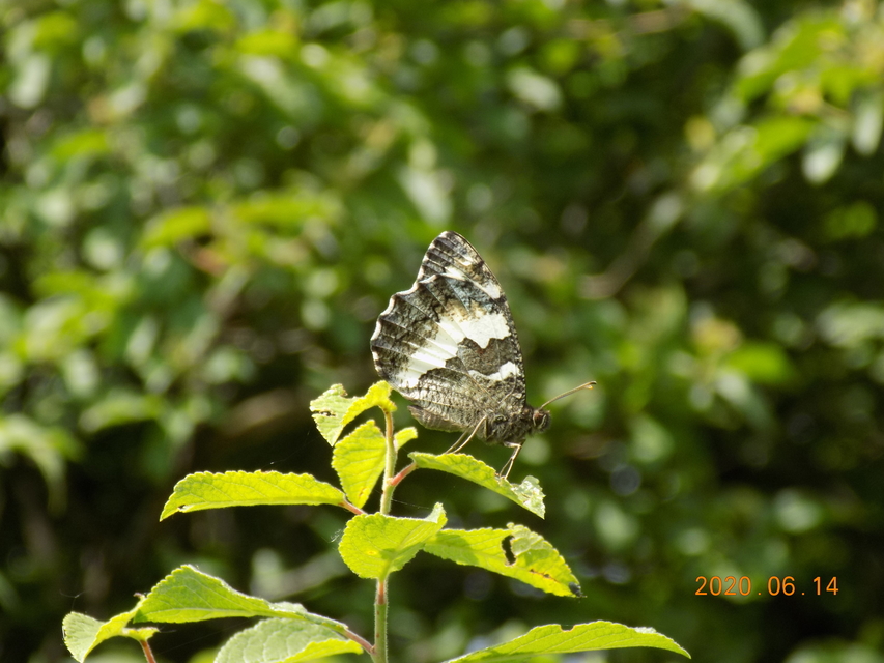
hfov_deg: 10.4
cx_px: 442
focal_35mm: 190
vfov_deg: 7.8
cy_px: 332
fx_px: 4853
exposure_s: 1/125
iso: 80
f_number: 5.4
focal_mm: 33.7
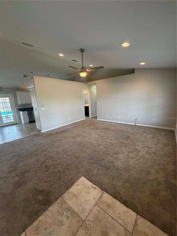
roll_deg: +2.8
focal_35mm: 14
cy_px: 118
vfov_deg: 102.1
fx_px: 95
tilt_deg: -10.7
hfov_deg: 85.7
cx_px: 88
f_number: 2.2
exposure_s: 1/120
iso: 320
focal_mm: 2.22
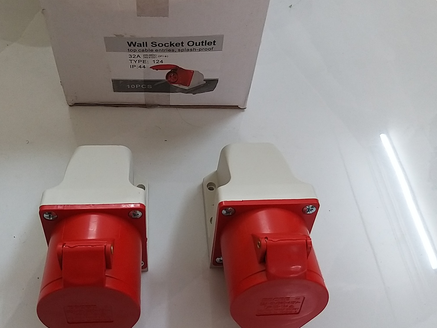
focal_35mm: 38
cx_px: 185
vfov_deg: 37.7
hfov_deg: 48.8
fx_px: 480
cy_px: 176
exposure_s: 1/33
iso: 200
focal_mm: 3.93
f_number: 1.7
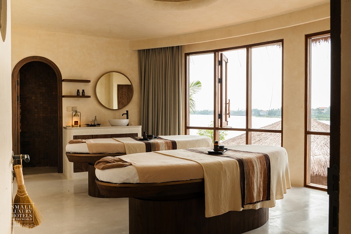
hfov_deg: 60.3
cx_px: 176
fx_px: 302
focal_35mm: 31
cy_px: 117
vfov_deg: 42.3
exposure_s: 1/60
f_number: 13
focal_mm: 31
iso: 400
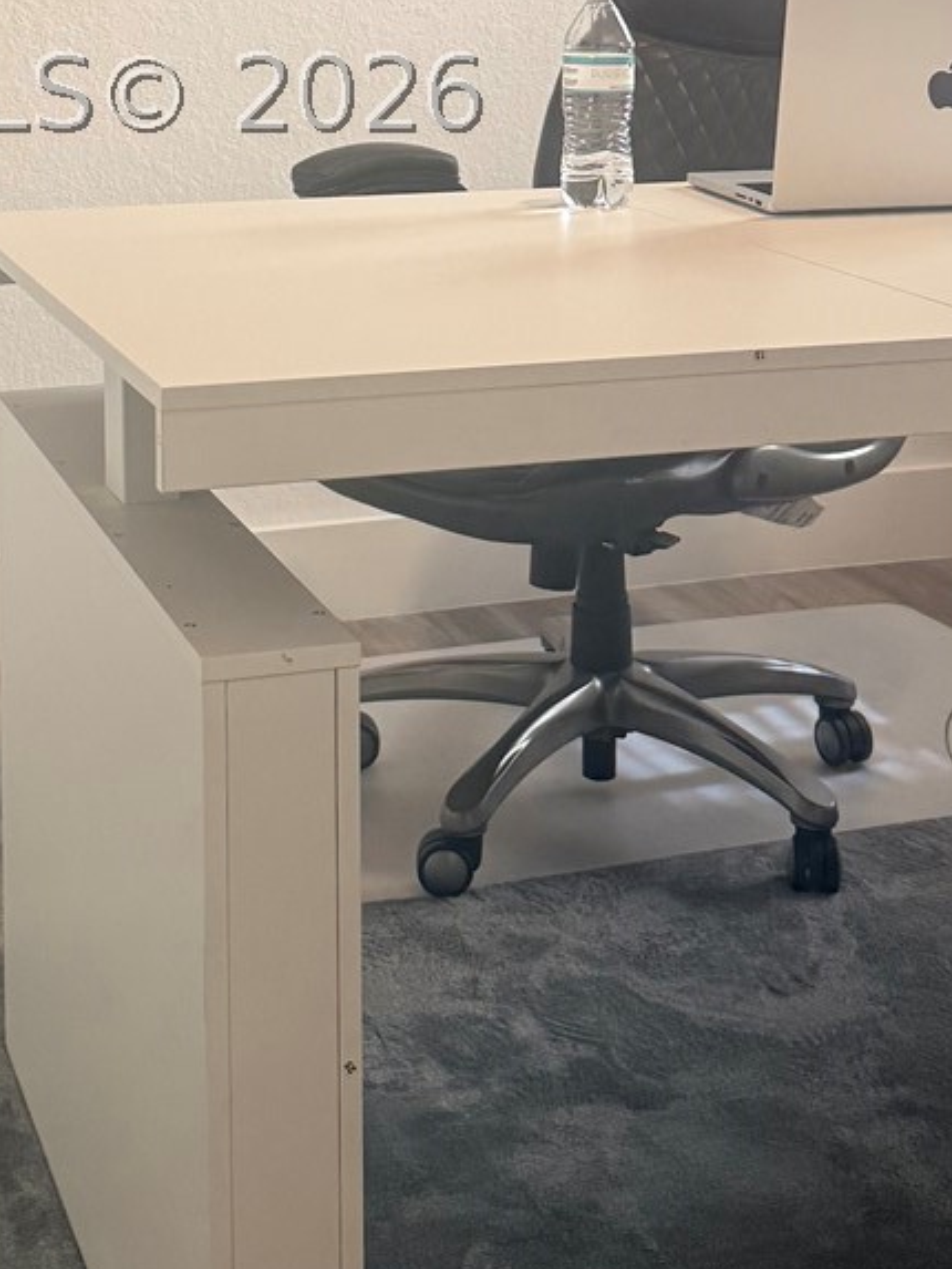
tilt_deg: -5.0
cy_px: 93
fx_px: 2456
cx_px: 352
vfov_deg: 27.7
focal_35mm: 67
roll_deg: +0.4
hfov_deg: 21.9
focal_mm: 6.76
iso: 200
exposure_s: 1/120
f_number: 1.78
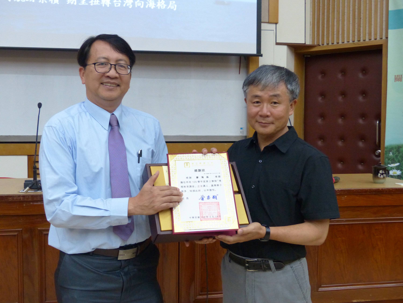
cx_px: 202
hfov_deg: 49.0
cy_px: 152
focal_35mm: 38
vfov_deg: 37.7
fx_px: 442
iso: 400
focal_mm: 6.8
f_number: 2.8
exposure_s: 1/50
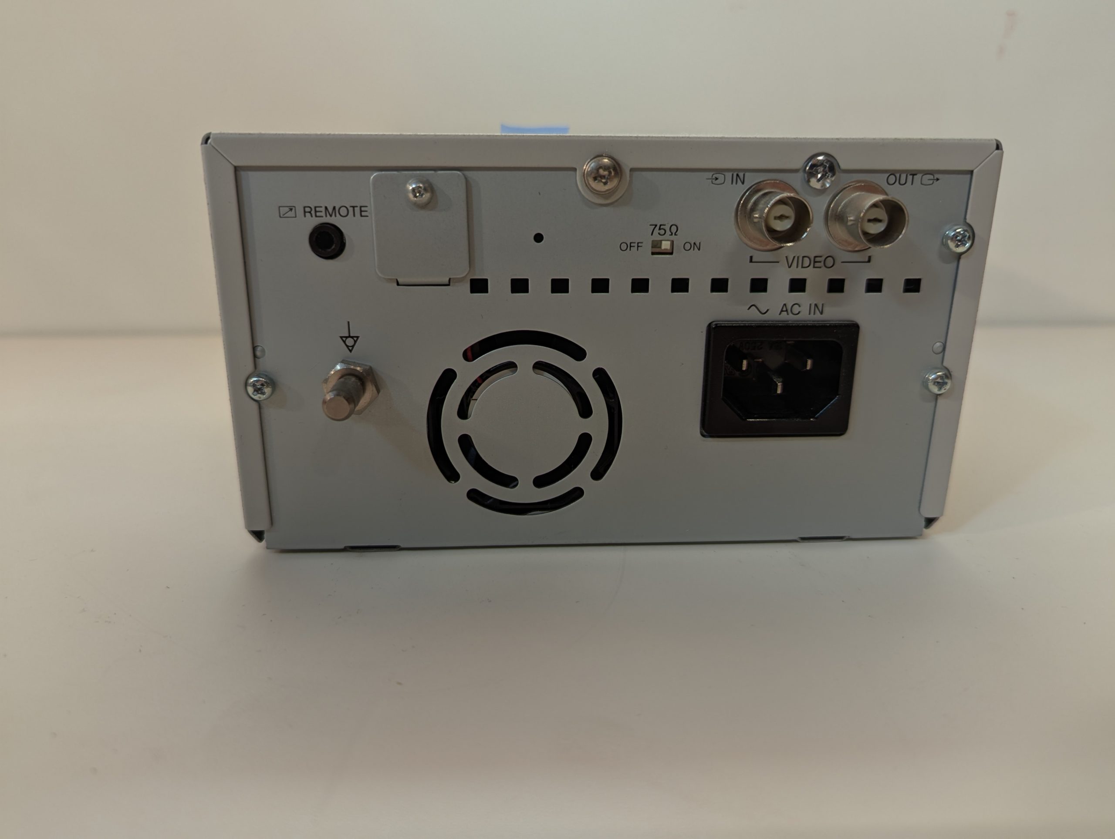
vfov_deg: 56.9
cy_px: 420
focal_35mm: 24
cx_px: 558
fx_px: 774
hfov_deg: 71.5
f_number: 1.85
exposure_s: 1/90
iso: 124
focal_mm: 6.81
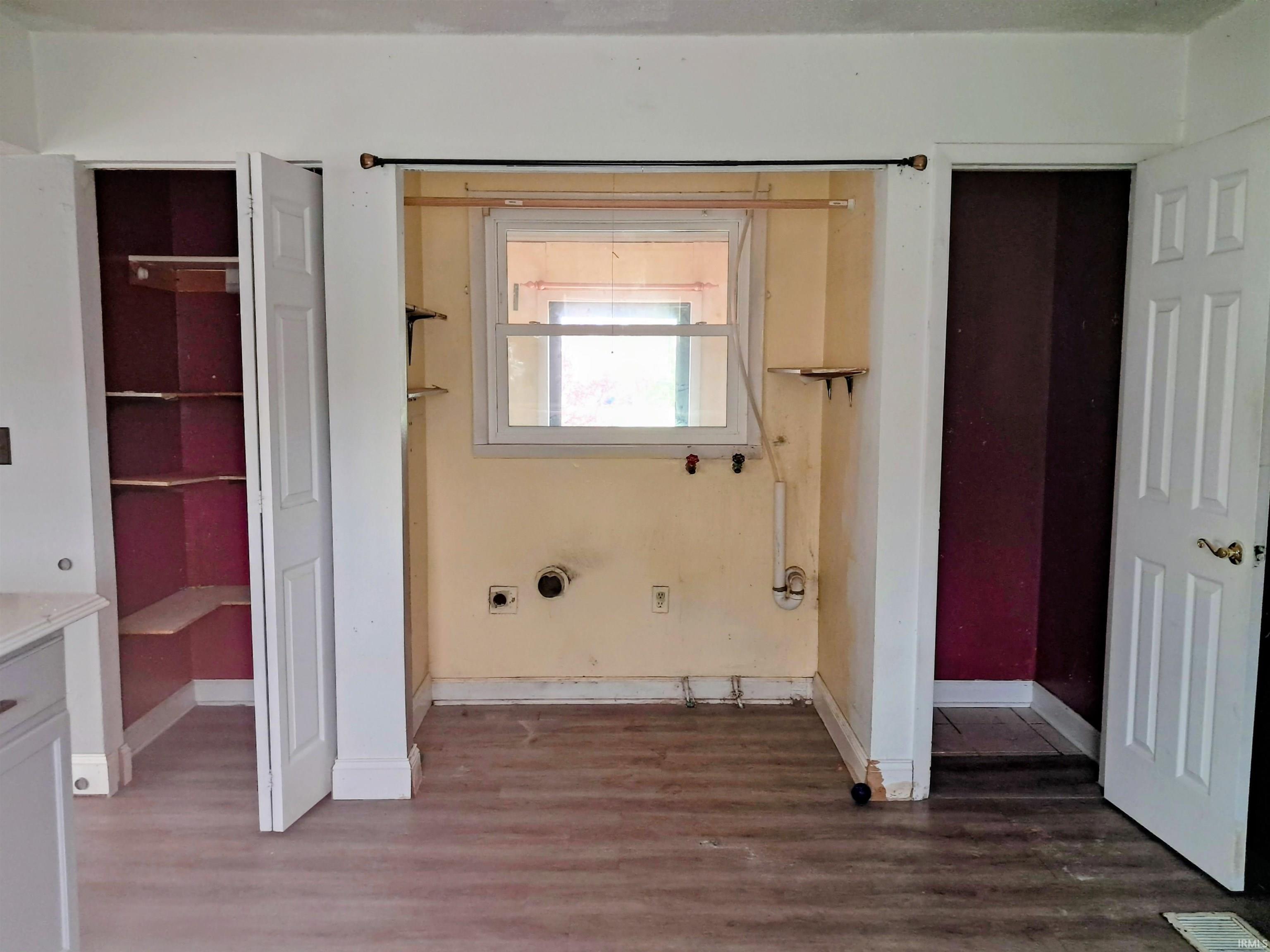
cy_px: 476
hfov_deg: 65.3
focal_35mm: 27
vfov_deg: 51.3
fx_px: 990
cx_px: 635
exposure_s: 1/50
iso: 160
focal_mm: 4
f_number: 1.8
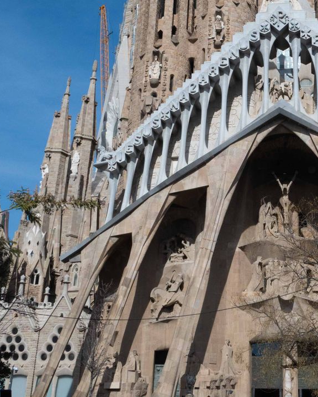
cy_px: 79
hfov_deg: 25.0
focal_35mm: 60
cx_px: 247
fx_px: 706
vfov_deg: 30.7
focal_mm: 24
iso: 1250
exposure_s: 1/1000
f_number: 20
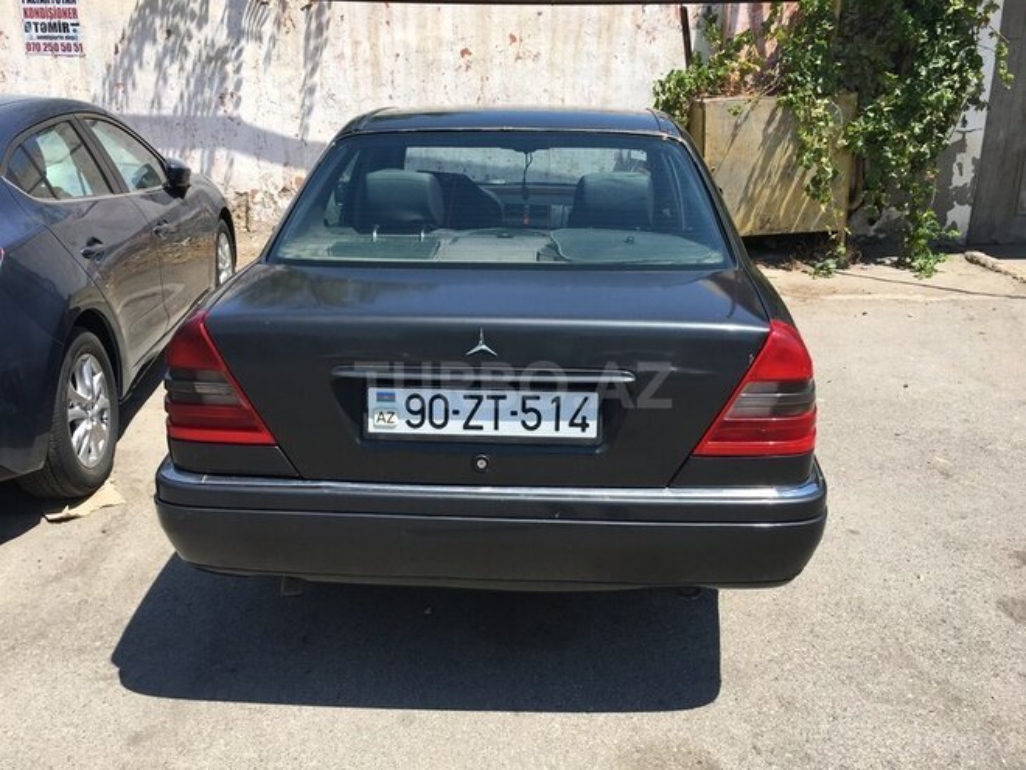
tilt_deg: -17.7
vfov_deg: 48.2
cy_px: 385
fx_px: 860
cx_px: 513
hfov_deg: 61.7
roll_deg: +0.0
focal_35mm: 29
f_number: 2.2
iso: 25
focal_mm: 4.15
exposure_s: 1/1083
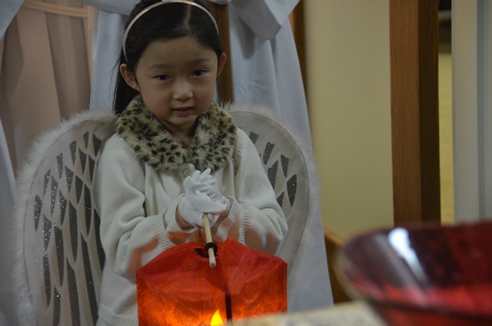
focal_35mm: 123
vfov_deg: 11.1
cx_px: 246
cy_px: 163
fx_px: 1678
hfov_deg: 16.7
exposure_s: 1/10
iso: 1600
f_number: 5
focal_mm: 82
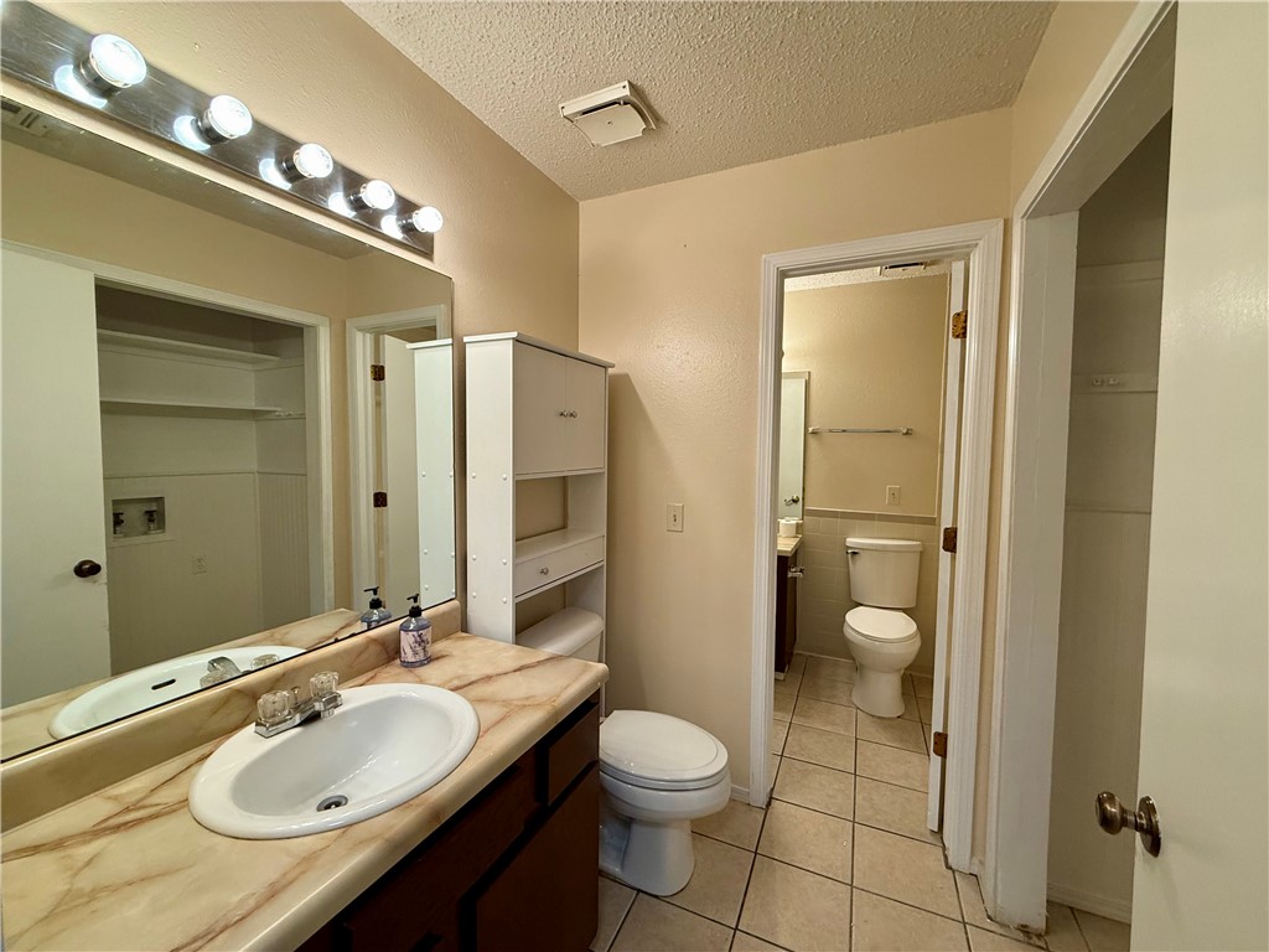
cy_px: 476
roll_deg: -1.3
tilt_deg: -3.6
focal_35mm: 14
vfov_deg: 85.7
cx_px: 634
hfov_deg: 102.1
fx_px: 513
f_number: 2.2
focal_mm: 2.22
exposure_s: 1/120
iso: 160
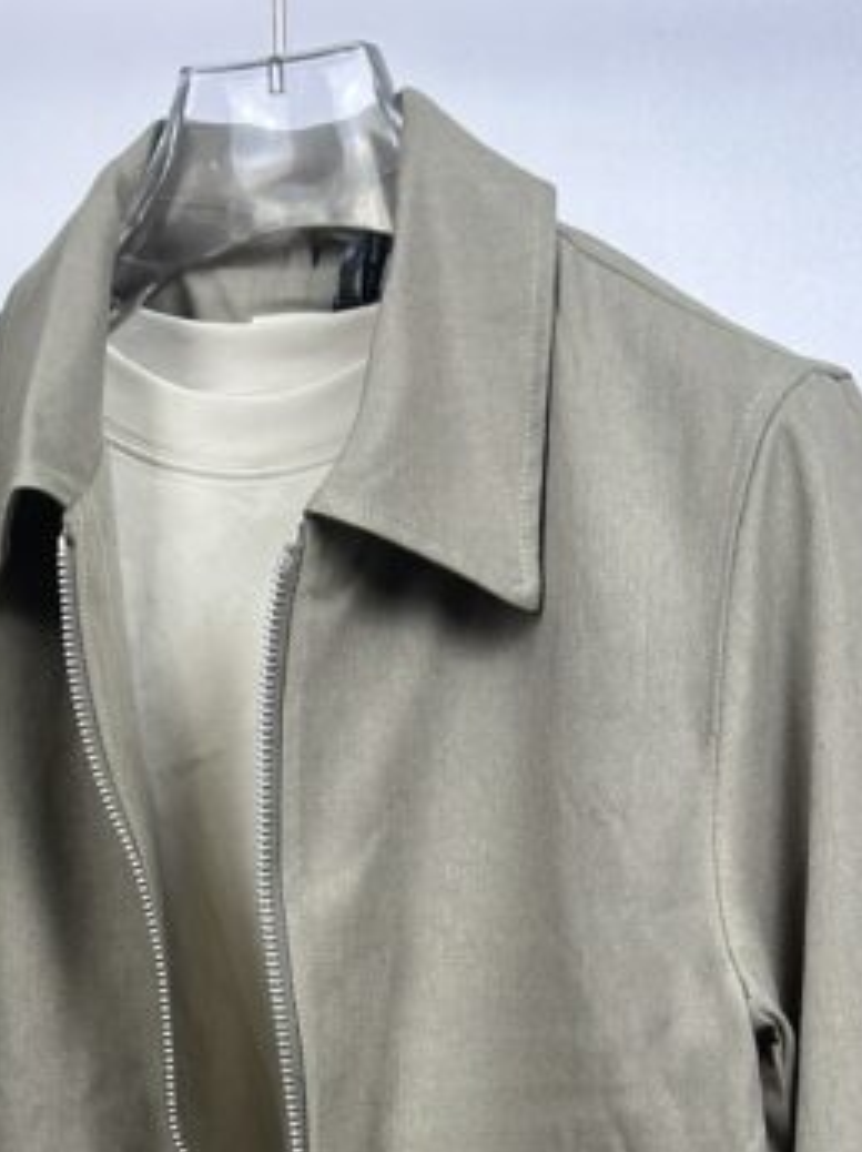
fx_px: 3690
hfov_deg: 13.3
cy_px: 1318
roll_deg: -0.3
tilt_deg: -2.0
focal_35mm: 111
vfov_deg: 17.1
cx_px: 186
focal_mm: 6.86
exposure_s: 1/136
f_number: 1.78
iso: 80
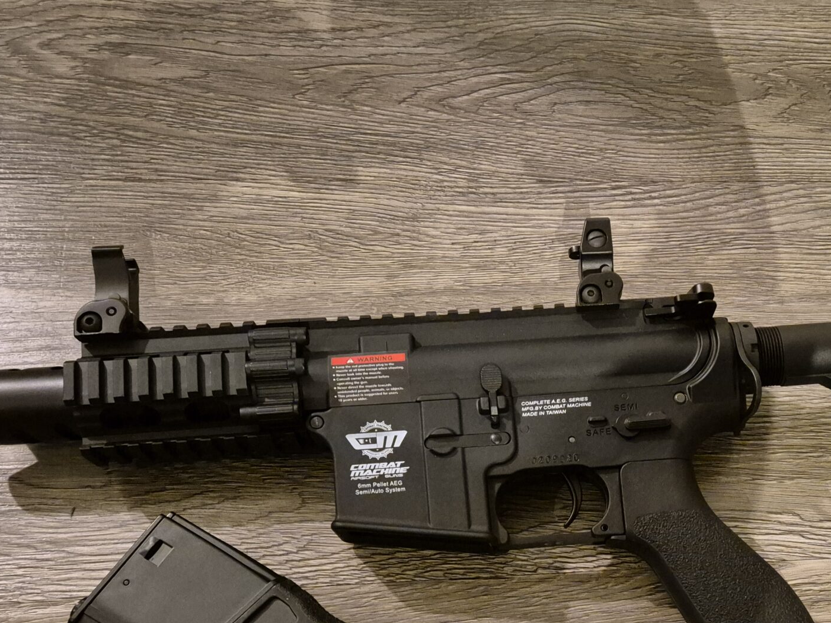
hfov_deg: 42.9
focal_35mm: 42
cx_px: 658
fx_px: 1008
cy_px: 539
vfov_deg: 32.9
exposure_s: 1/100
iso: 2500
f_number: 1.8
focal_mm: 5.4
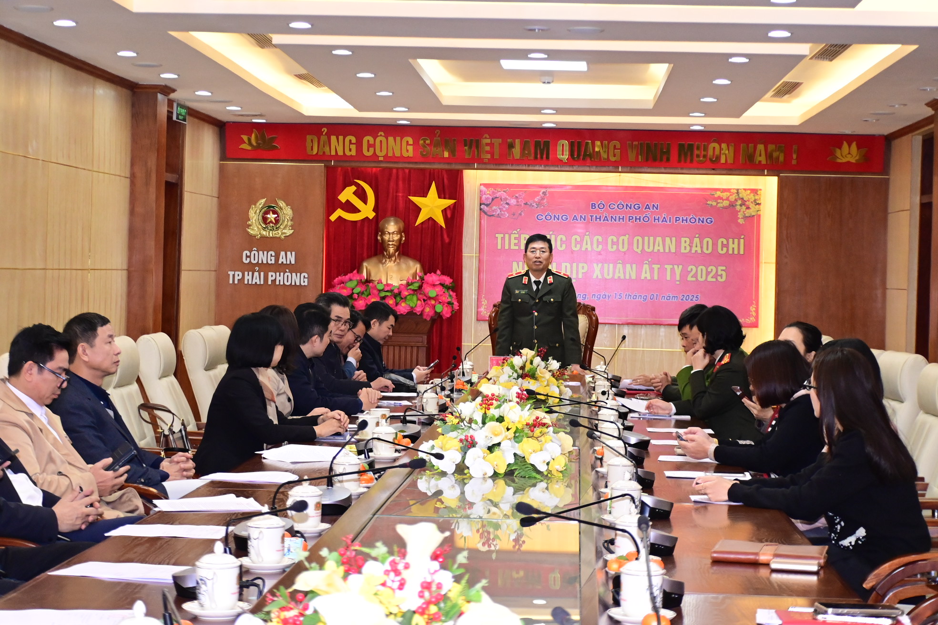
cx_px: 469
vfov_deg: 18.9
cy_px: 312
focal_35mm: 72
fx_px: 1876
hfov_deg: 28.1
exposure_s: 1/200
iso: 2500
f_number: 4.5
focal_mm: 48
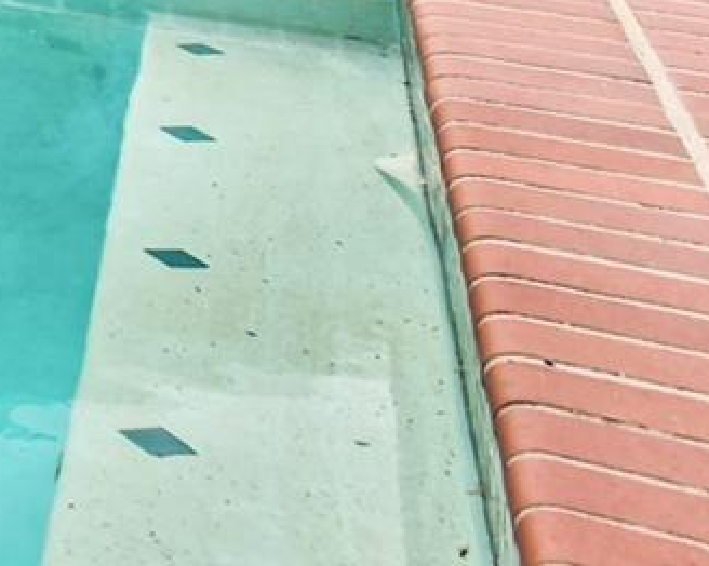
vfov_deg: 14.4
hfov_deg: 12.4
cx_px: -1277
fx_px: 1845
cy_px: -588
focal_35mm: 88
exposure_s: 1/200
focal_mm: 10
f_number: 7.1
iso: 100
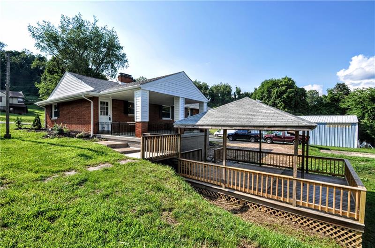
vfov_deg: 77.1
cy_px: 124
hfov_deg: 100.5
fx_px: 156
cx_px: 188
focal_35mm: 15
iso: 200
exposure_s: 1/320
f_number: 9
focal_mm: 10
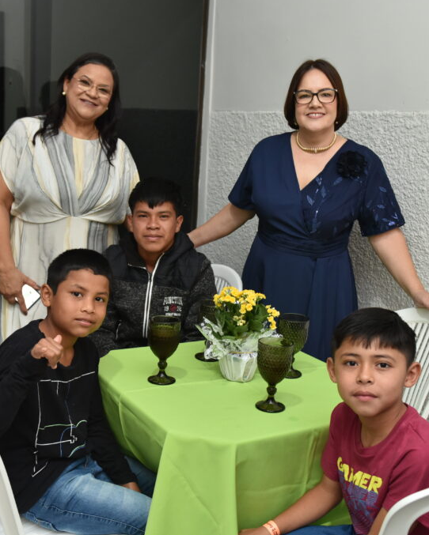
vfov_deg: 42.0
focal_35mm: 44
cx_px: 190
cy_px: 267
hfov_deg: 34.1
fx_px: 698
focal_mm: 31
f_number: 3.2
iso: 1600
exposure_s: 1/160
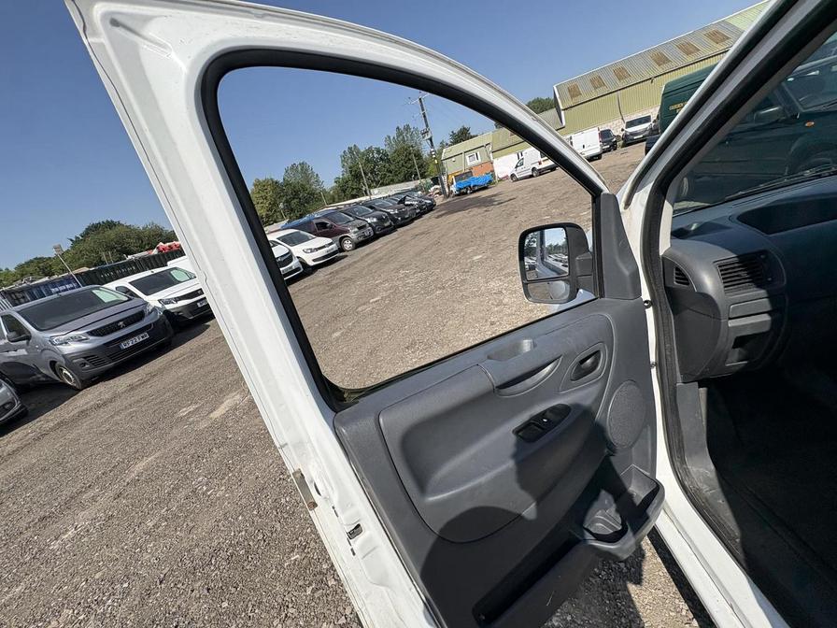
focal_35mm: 14
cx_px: 418
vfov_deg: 85.7
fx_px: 339
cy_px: 314
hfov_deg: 102.1
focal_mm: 2.22
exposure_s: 1/1672
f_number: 2.2
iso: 50
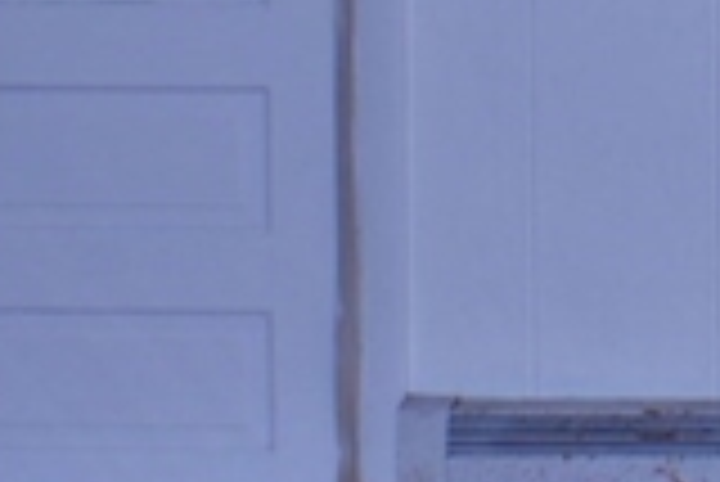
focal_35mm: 230
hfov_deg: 8.8
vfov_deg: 5.9
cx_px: 940
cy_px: -212
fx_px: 4604
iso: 100
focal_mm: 24
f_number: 4
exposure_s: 1/100
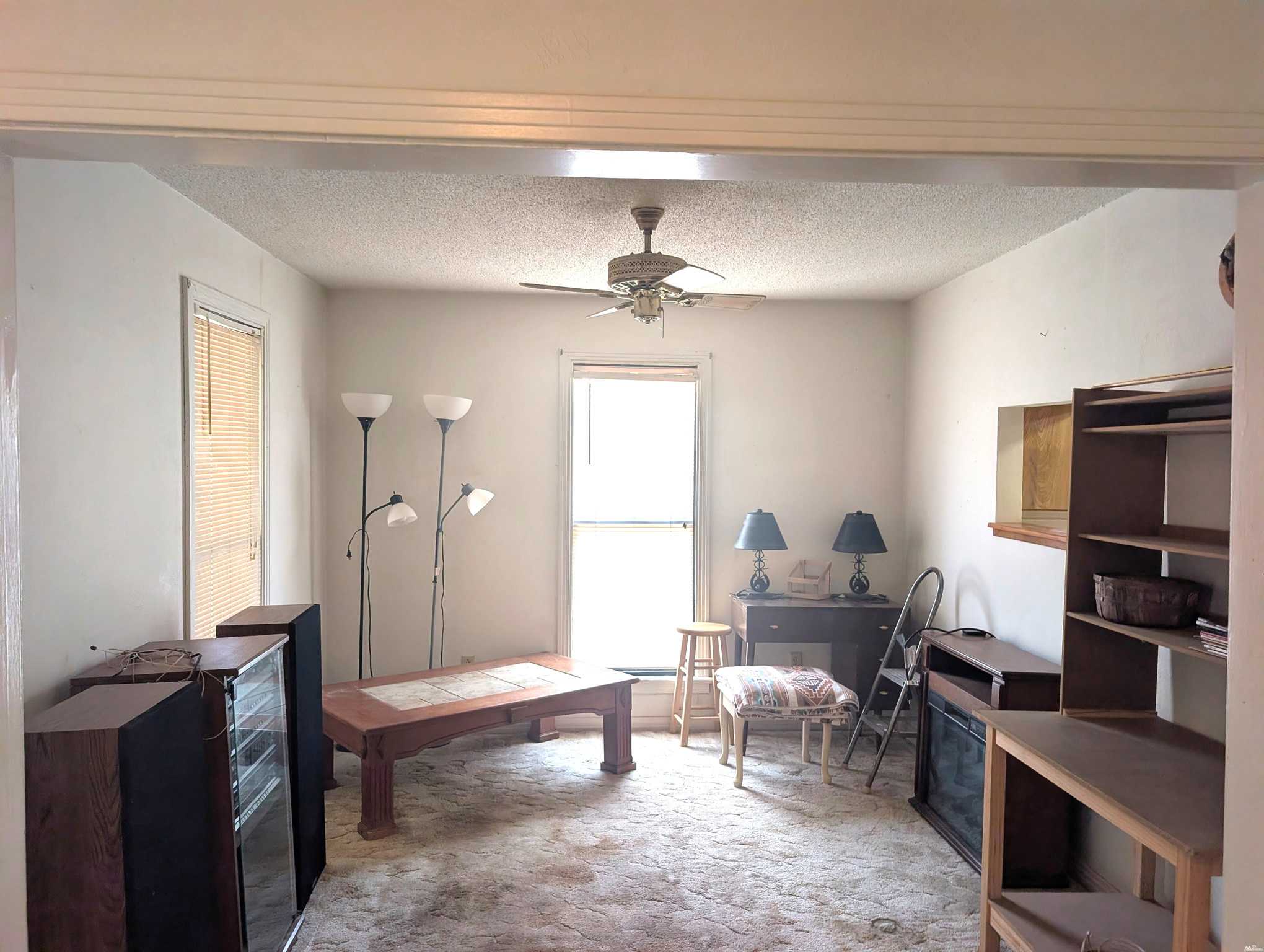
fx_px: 878
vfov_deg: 56.9
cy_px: 476
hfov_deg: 71.5
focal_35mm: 24
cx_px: 632
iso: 23
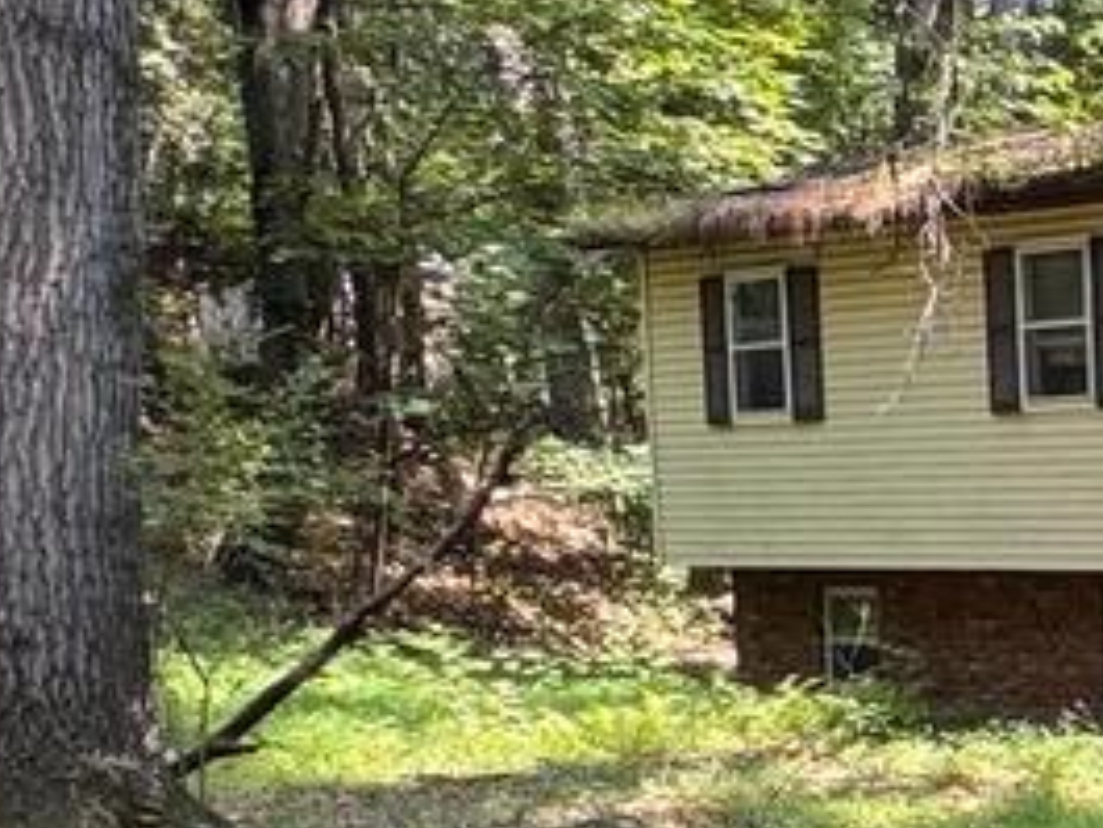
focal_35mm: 76
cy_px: 732
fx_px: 2423
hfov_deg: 18.8
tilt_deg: -6.0
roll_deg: +0.1
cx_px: 2069
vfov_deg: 19.1
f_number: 2.2
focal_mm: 2.22
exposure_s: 1/99
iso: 64
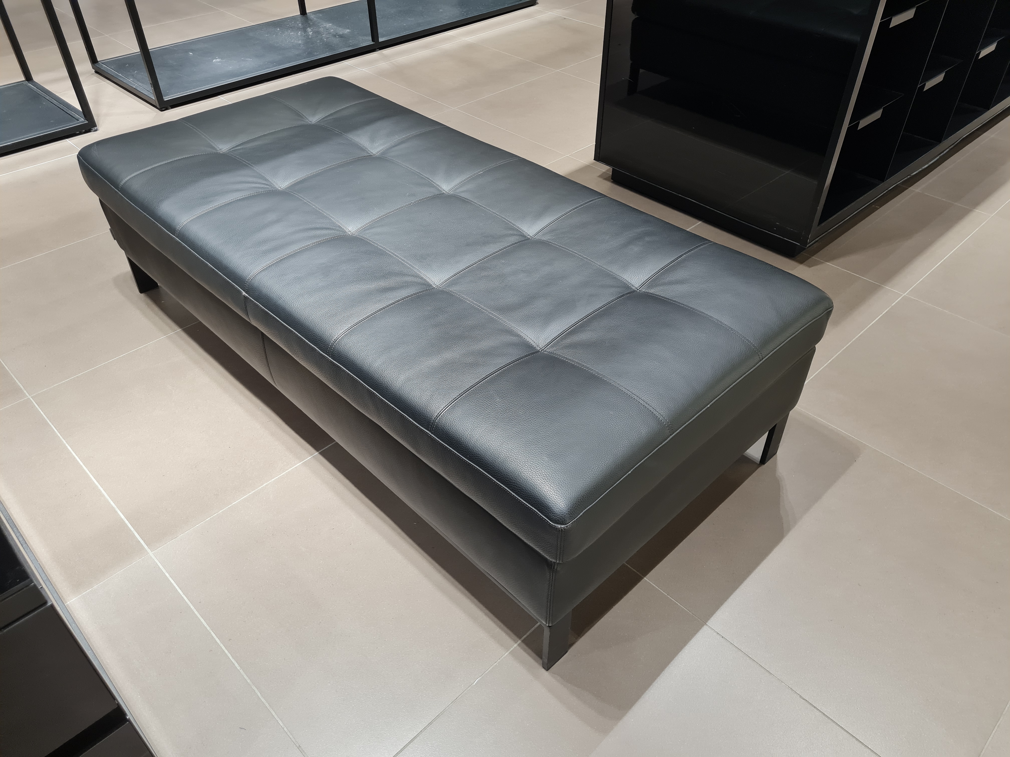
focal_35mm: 26
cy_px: 378
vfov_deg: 53.1
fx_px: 759
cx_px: 505
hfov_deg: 67.3
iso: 125
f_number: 1.8
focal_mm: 5.4
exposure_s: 1/100
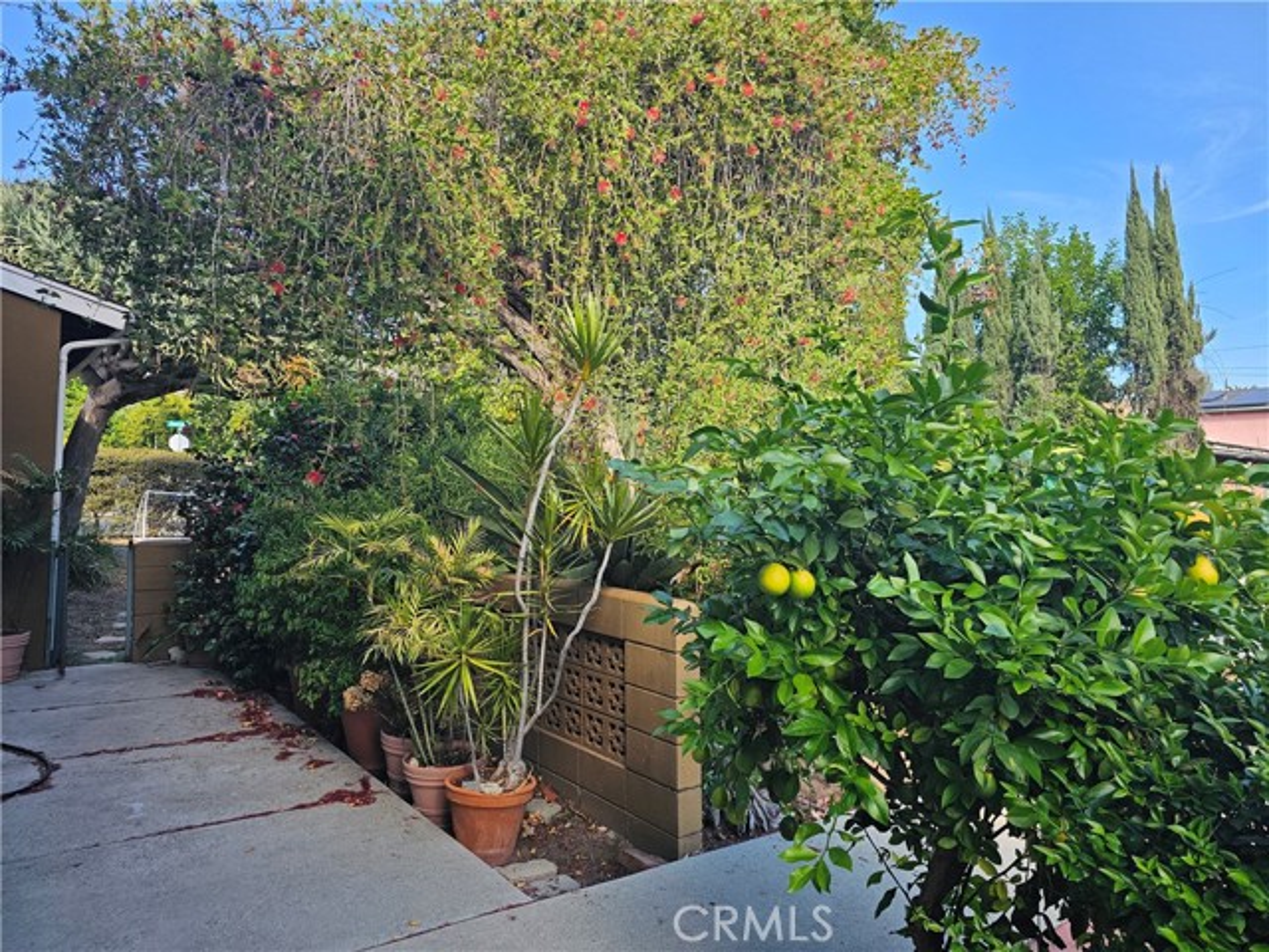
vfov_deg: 58.9
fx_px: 843
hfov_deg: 73.9
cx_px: 634
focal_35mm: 23
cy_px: 476
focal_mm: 6.3
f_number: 1.7
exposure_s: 1/180
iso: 20
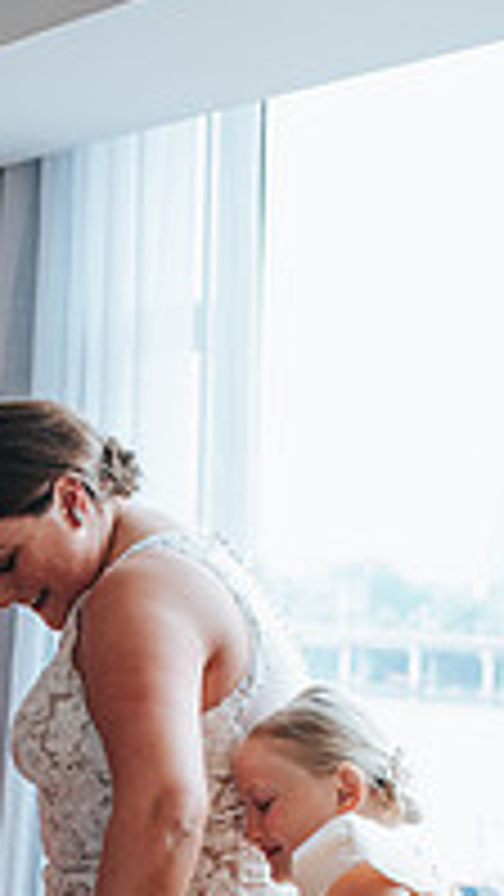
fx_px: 1971
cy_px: 855
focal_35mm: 83
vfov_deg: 24.6
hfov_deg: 14.4
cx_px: 68
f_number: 3.2
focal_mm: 35
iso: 720
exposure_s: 1/200
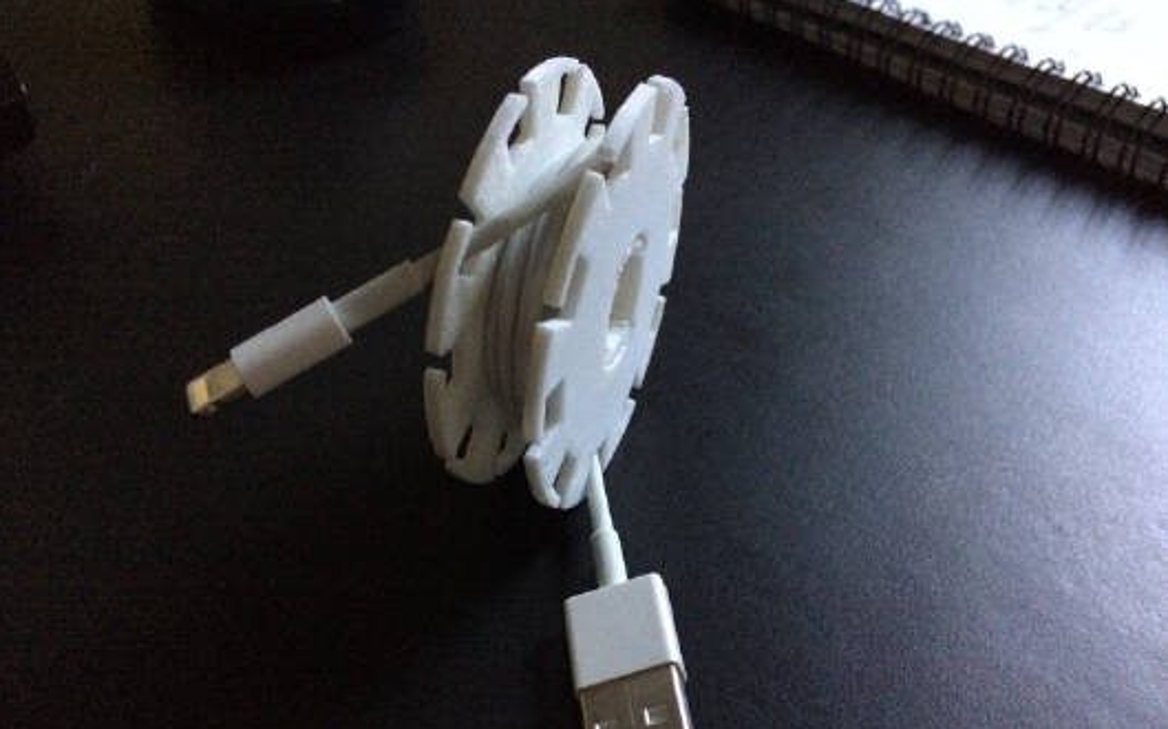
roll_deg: -1.9
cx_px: 584
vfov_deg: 40.5
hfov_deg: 61.3
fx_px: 986
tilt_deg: -43.1
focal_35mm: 31
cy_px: 402
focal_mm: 4.15
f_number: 2.2
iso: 320
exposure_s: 1/30
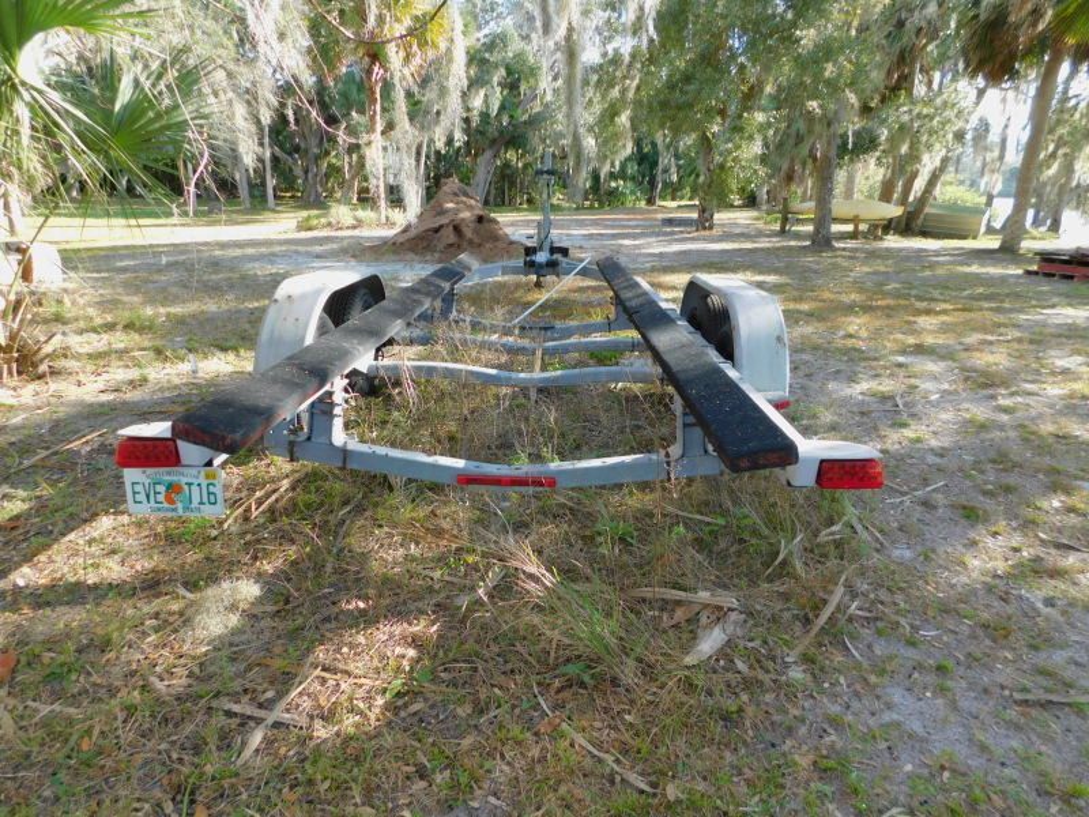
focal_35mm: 23
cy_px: 408
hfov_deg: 73.9
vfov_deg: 58.9
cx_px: 544
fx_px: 724
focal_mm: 4
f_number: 3
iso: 125
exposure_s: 1/200
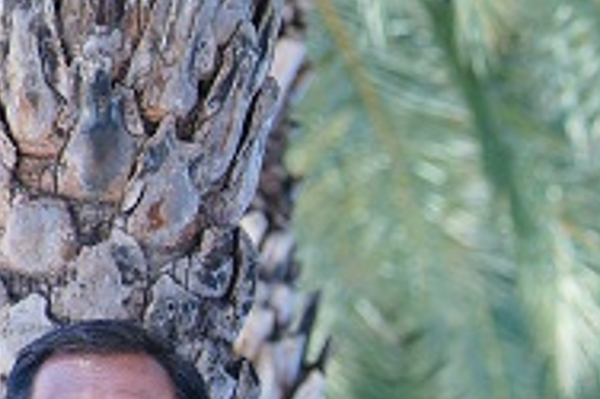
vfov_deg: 2.0
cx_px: 1669
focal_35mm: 680
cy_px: 725
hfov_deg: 3.0
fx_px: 11323
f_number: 3.2
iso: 100
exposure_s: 1/320
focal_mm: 85
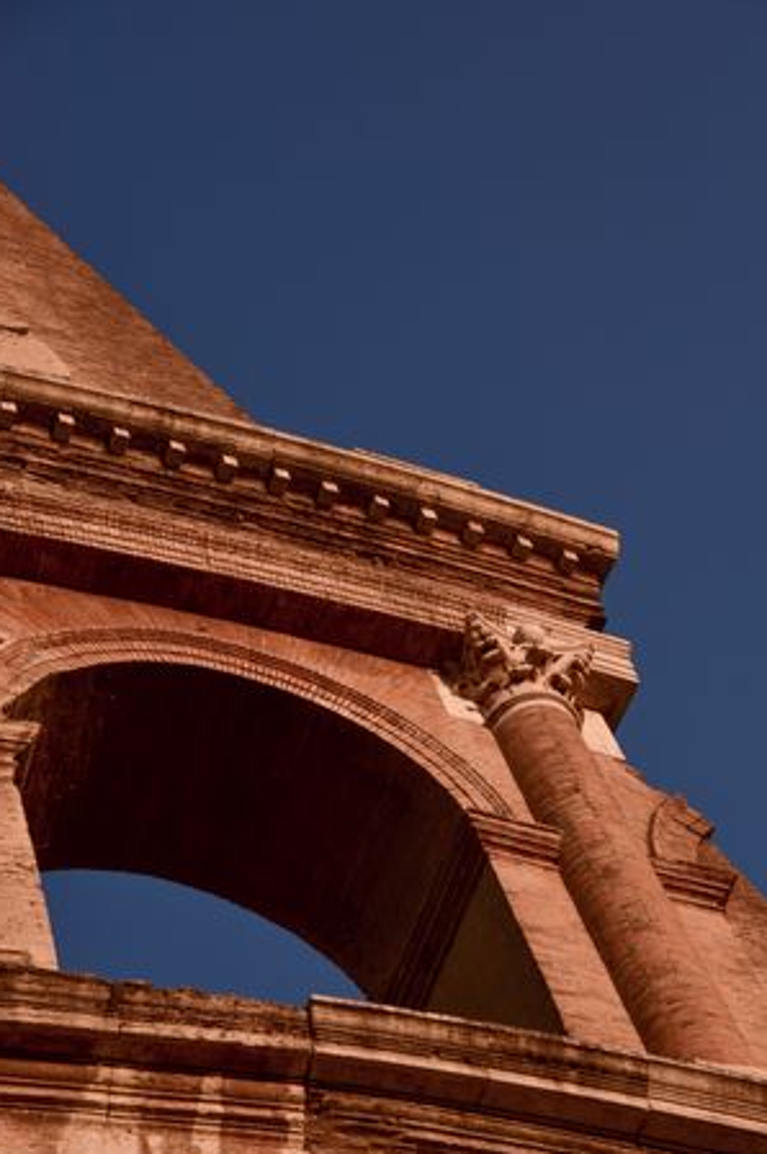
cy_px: 654
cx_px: 426
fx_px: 3841
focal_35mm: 120
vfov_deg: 17.1
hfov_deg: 11.4
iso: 100
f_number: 4.5
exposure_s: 1/1000
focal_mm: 70
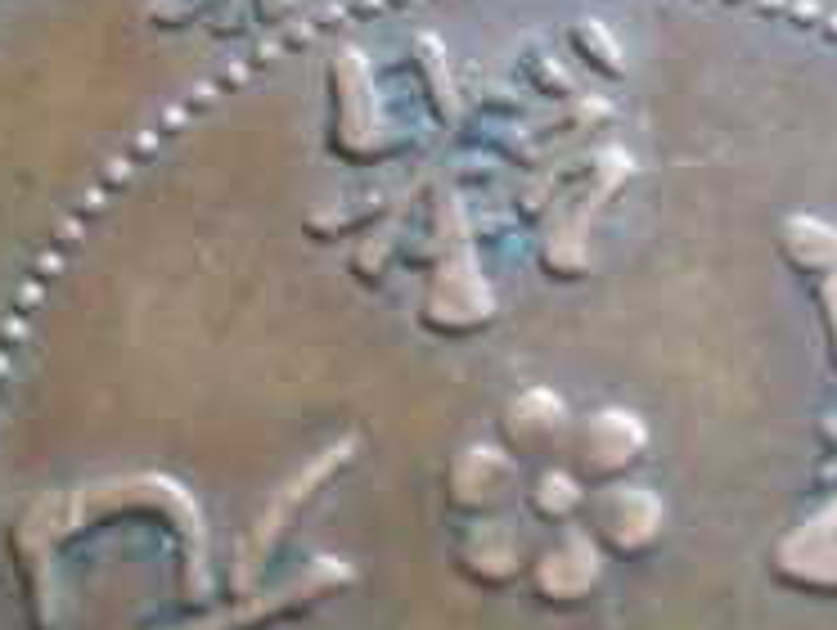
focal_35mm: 116
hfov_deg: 16.9
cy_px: 531
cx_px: 536
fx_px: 2808
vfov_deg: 12.7
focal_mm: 6.5
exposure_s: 1/8
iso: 320
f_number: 3.1
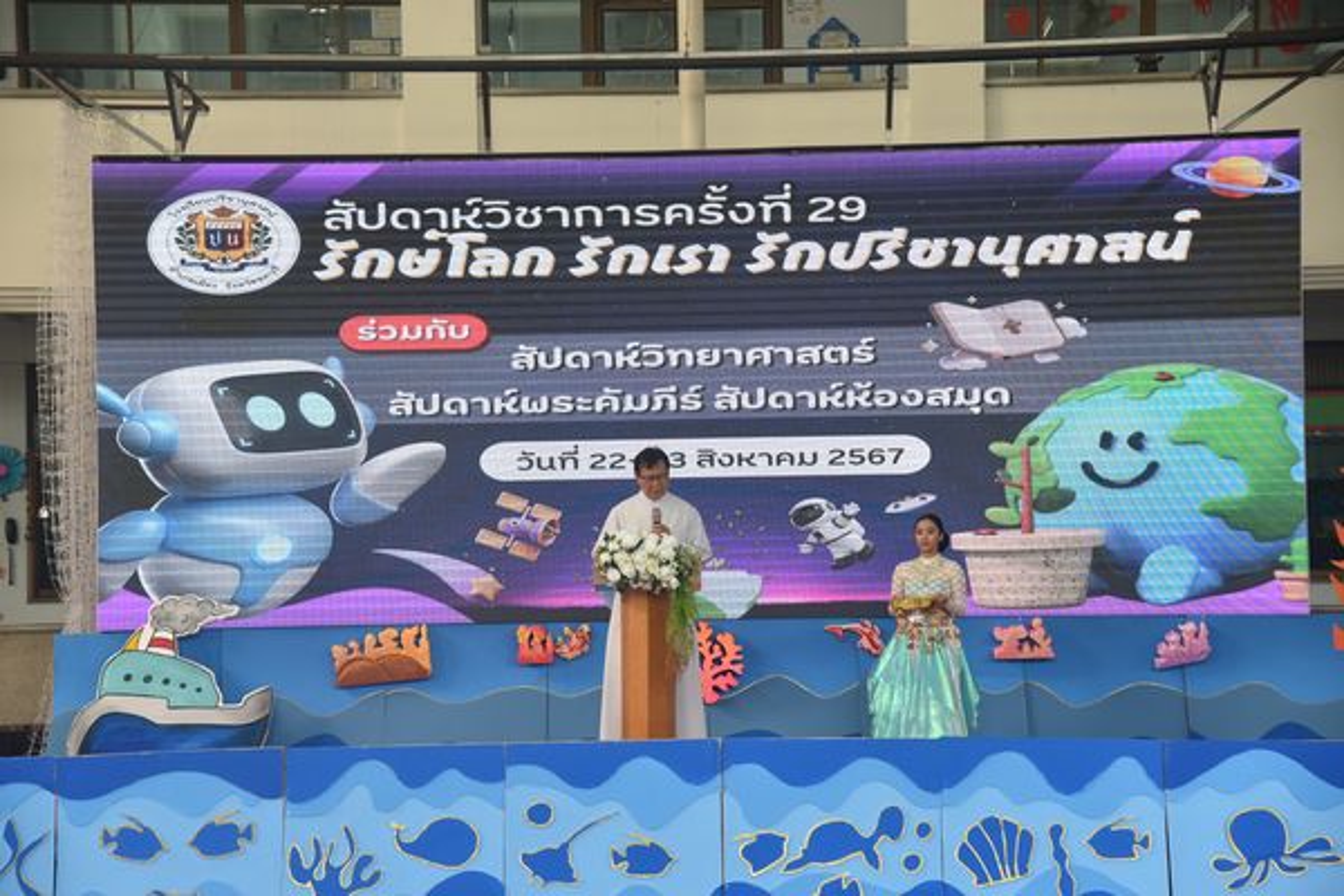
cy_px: 448
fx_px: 3061
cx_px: 672
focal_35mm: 82
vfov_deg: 16.7
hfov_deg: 24.8
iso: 1000
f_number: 4
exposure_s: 1/250
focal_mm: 82
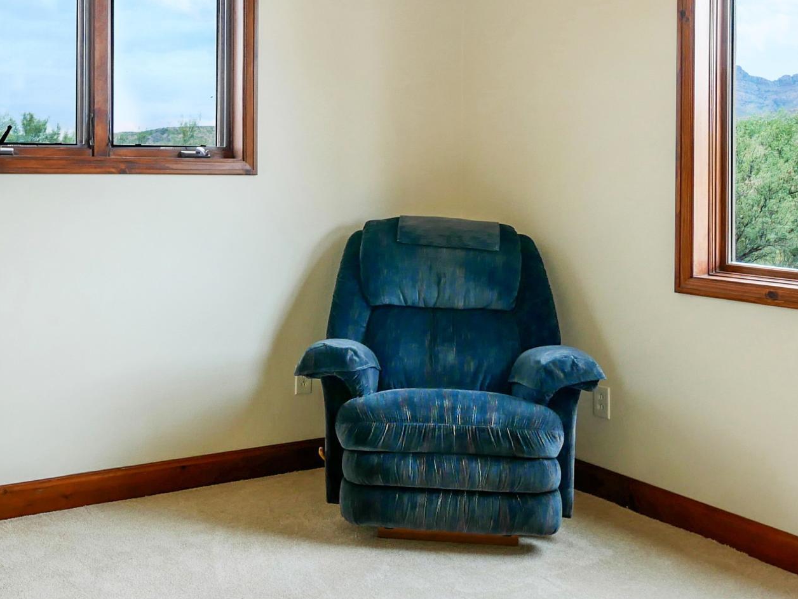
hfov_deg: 43.2
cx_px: 260
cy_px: 185
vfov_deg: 33.2
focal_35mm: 43
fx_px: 992
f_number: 6.3
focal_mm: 9
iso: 200
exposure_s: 1/15
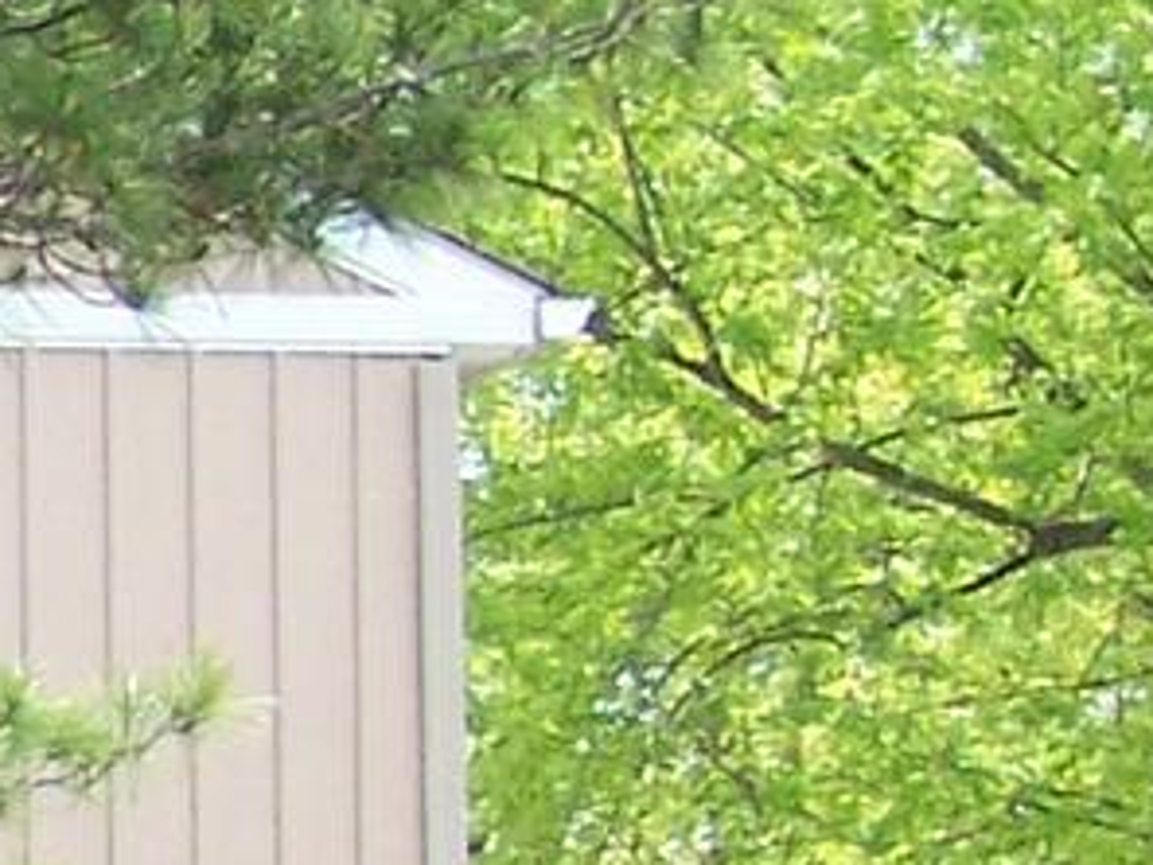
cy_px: 1216
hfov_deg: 5.6
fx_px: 11058
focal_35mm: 332
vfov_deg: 4.5
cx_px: -2205
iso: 160
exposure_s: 1/640
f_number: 3
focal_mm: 8
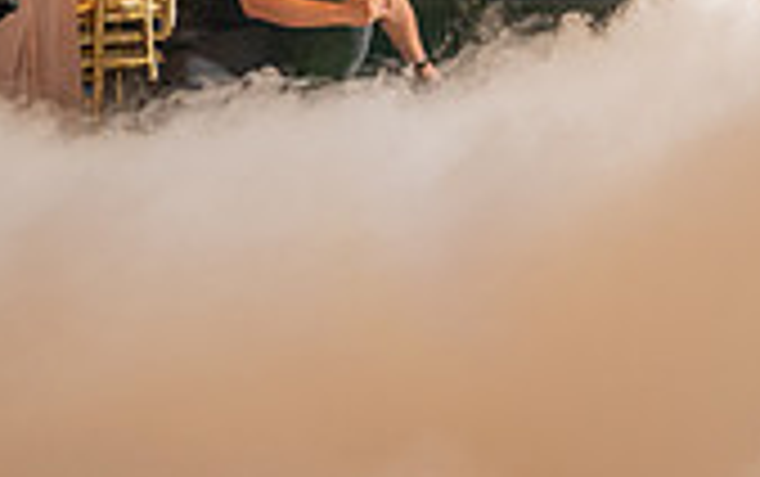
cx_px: 1284
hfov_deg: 19.1
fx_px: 1825
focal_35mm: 88
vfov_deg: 14.3
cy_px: -137
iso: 500
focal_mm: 24
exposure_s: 1/250
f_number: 2.8
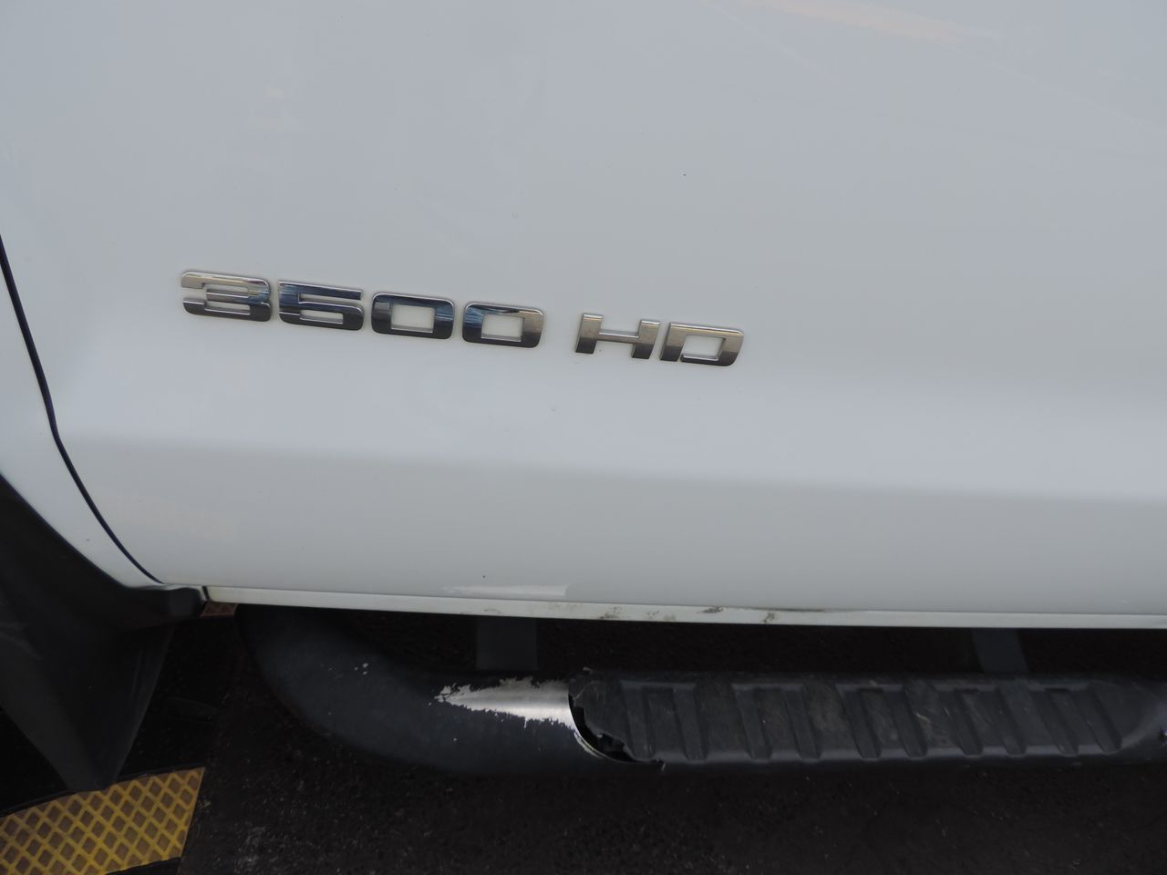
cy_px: 438
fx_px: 809
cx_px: 584
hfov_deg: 71.6
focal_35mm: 24
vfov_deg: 56.8
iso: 80
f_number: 3
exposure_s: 1/500
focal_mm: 4.3
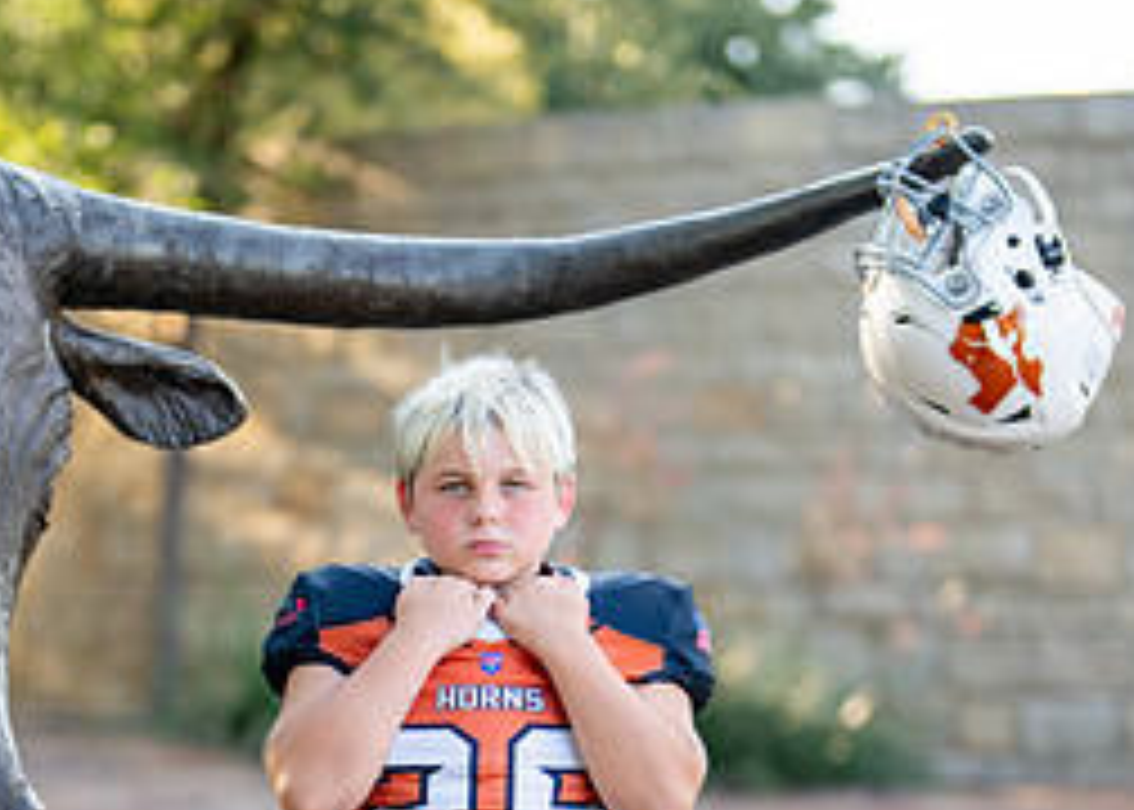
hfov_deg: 14.5
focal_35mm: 138
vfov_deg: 10.3
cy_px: 925
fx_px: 4445
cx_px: 451
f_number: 1.2
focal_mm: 50
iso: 200
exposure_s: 1/1600
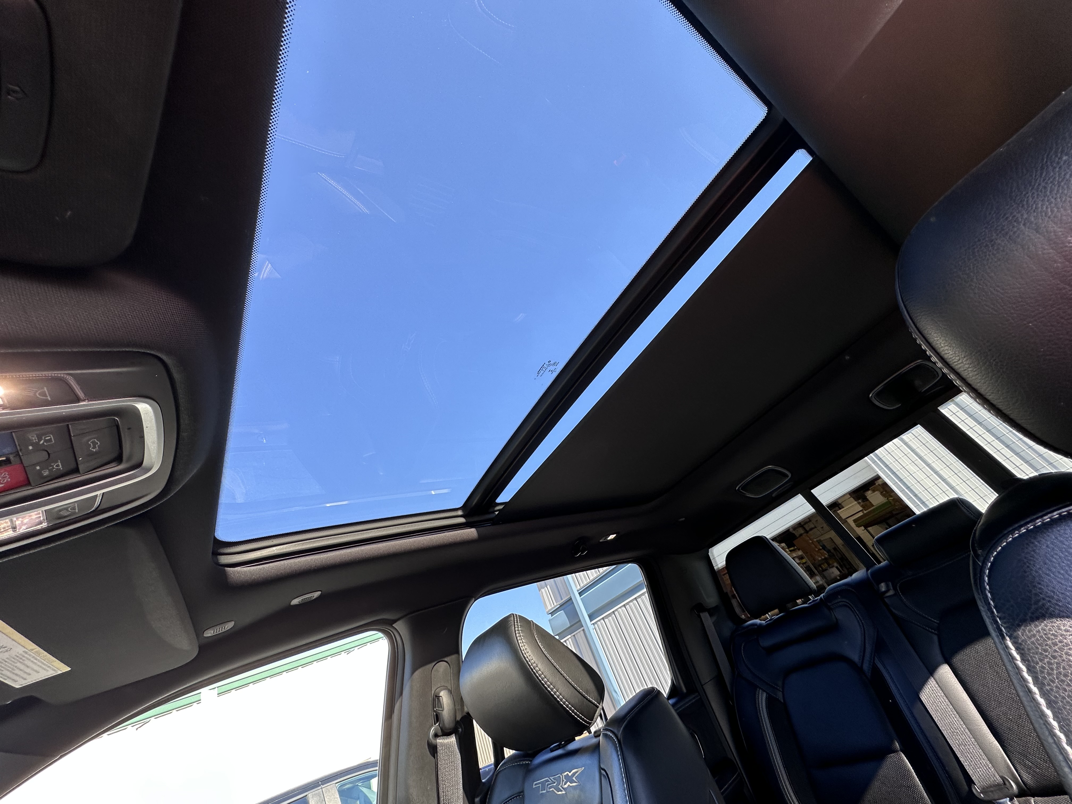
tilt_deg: +33.8
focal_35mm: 14
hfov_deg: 102.1
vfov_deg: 85.7
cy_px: 402
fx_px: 434
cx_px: 536
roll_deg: +26.1
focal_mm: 2.22
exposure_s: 1/99
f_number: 2.2
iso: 50
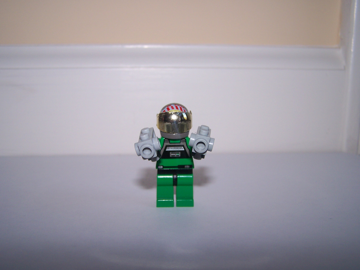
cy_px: 135
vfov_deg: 37.7
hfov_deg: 49.0
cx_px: 180
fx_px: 395
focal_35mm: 38
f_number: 2.8
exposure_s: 1/50
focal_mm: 6.3
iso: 80
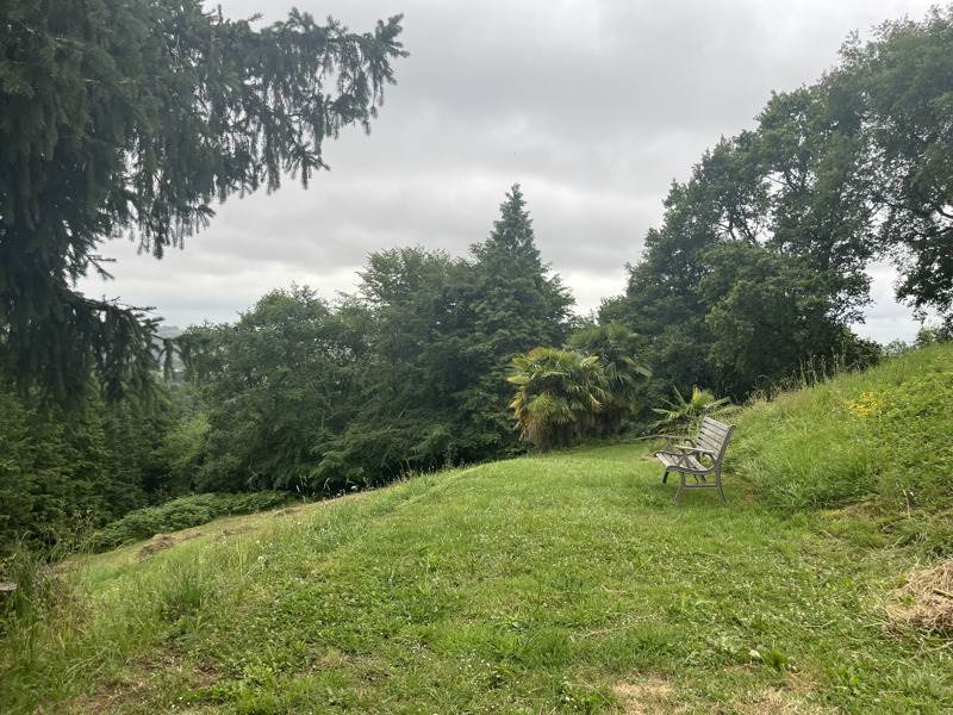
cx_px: 476
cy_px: 358
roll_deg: -1.7
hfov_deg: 67.3
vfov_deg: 53.1
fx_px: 716
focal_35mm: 26
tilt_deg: -1.5
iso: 50
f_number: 1.6
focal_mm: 5.1
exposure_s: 1/550
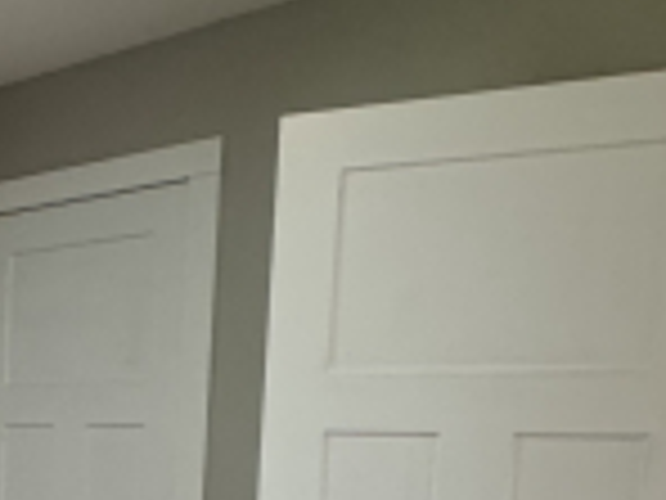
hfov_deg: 25.0
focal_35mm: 63
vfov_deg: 22.1
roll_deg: -1.5
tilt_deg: -5.2
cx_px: -277
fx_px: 1212
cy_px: 545
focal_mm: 2.22
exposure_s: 1/120
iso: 320
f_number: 2.2
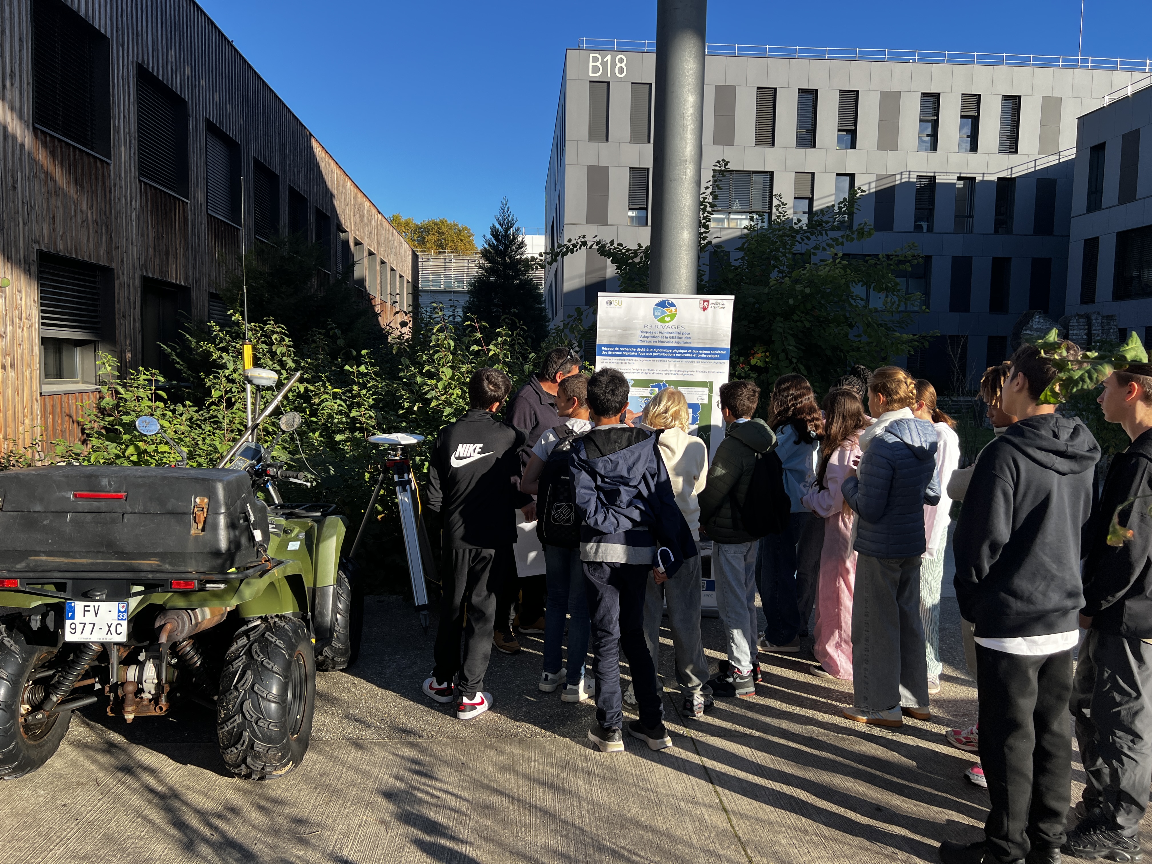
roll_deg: -1.5
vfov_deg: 53.1
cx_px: 576
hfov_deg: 67.3
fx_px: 865
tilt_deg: -3.6
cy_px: 432
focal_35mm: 26
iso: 50
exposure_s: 1/1575
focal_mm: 5.7
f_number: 1.5
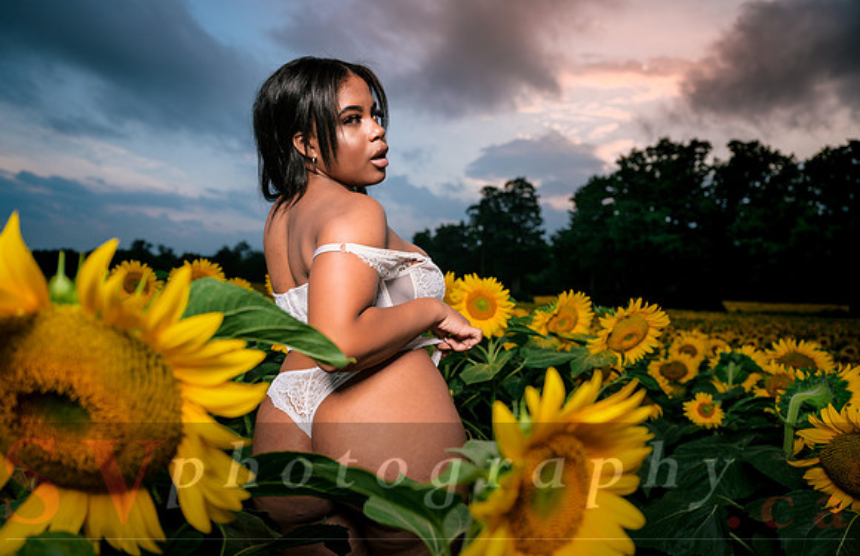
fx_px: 573
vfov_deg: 51.7
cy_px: 286
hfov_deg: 73.8
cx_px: 430
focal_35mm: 24
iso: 64
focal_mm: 24
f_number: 3.2
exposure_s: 1/50
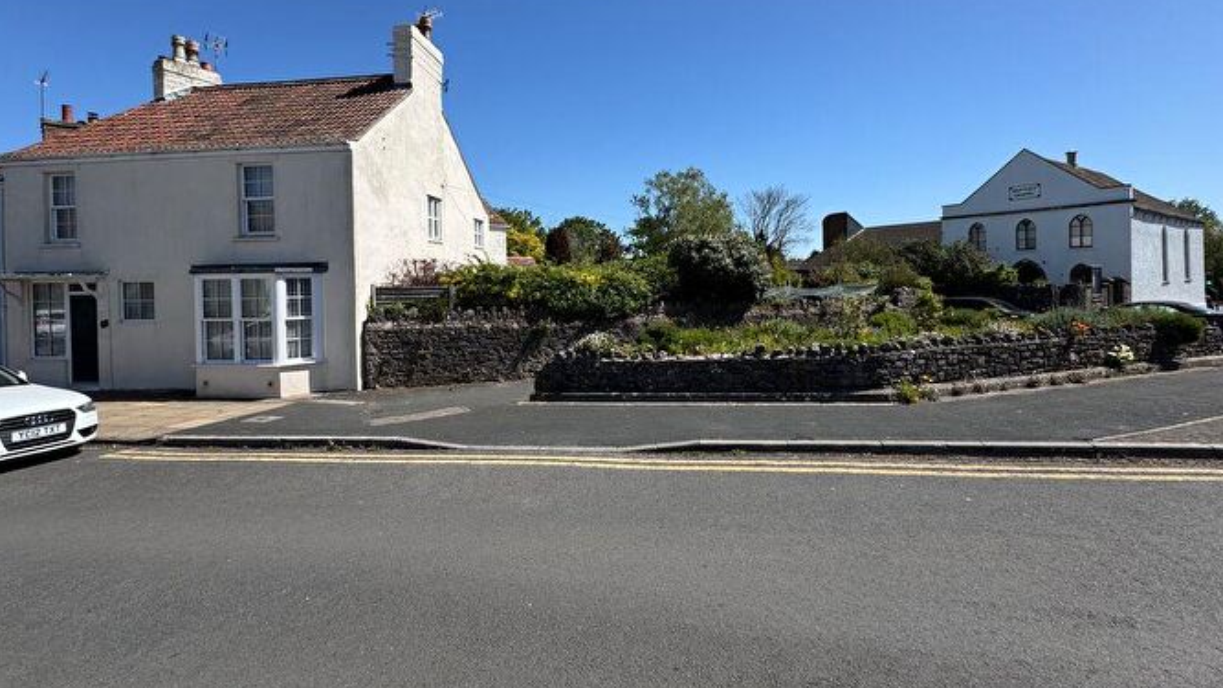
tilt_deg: -1.2
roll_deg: +1.3
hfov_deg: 99.4
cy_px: 282
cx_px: 605
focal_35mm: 16
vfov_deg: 66.5
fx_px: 519
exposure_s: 1/2083
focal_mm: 2.22
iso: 50
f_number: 2.2
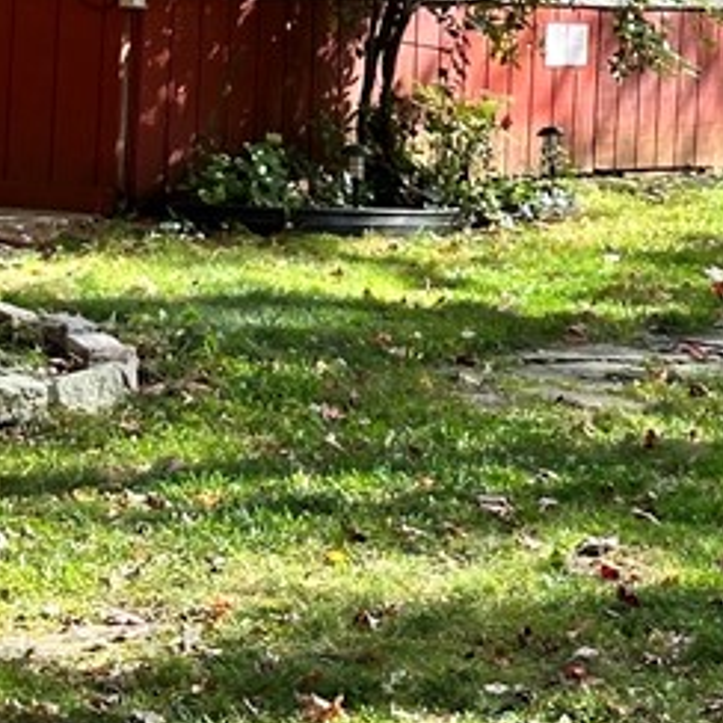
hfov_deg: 9.8
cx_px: 596
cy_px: -246
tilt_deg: +3.3
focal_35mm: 178
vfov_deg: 9.6
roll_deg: -2.5
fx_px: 4206
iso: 64
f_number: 1.78
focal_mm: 6.86
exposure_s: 1/623
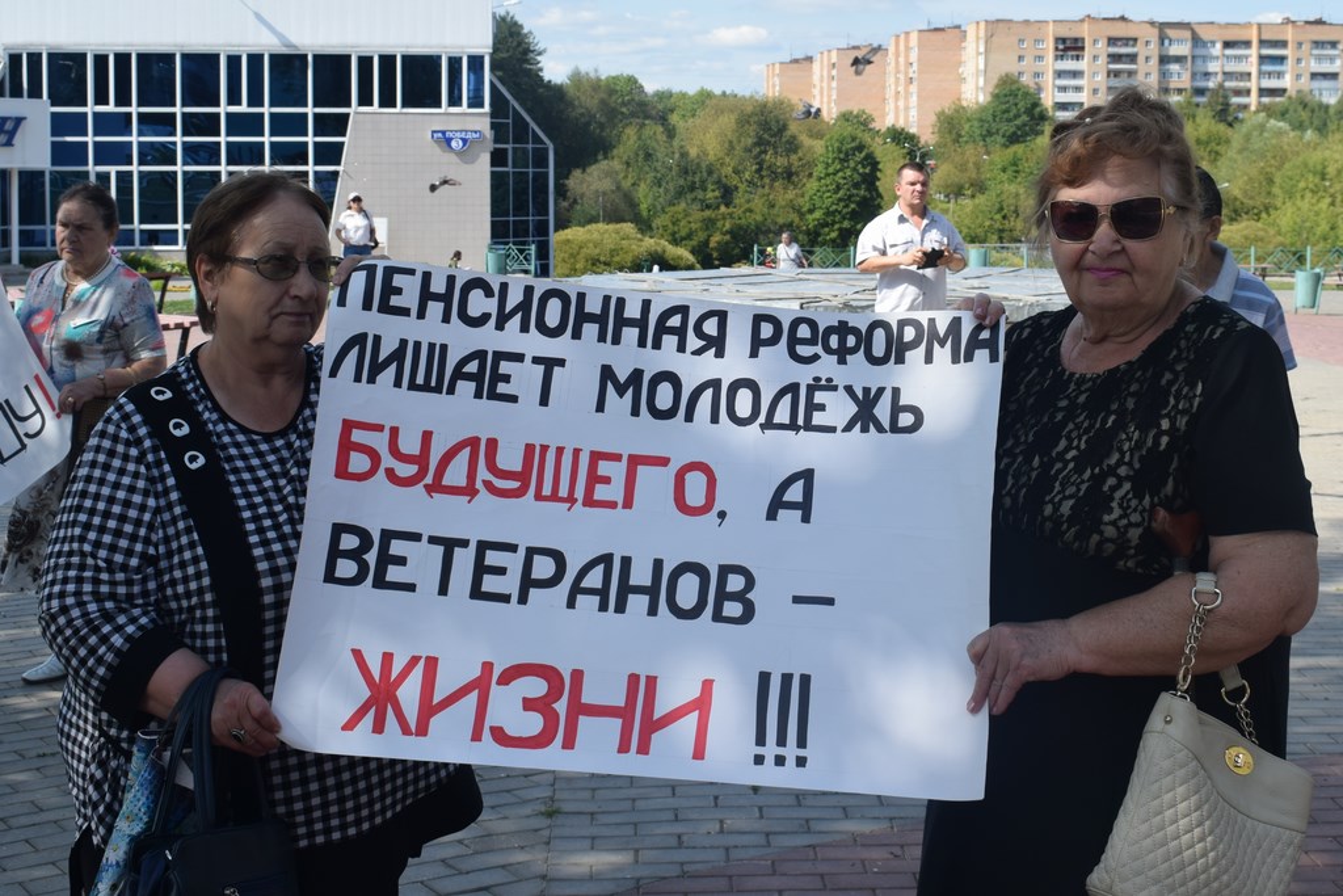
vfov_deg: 33.0
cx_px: 672
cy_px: 448
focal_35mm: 40
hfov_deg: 47.9
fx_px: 1511
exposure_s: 1/320
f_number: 9
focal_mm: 27
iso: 200
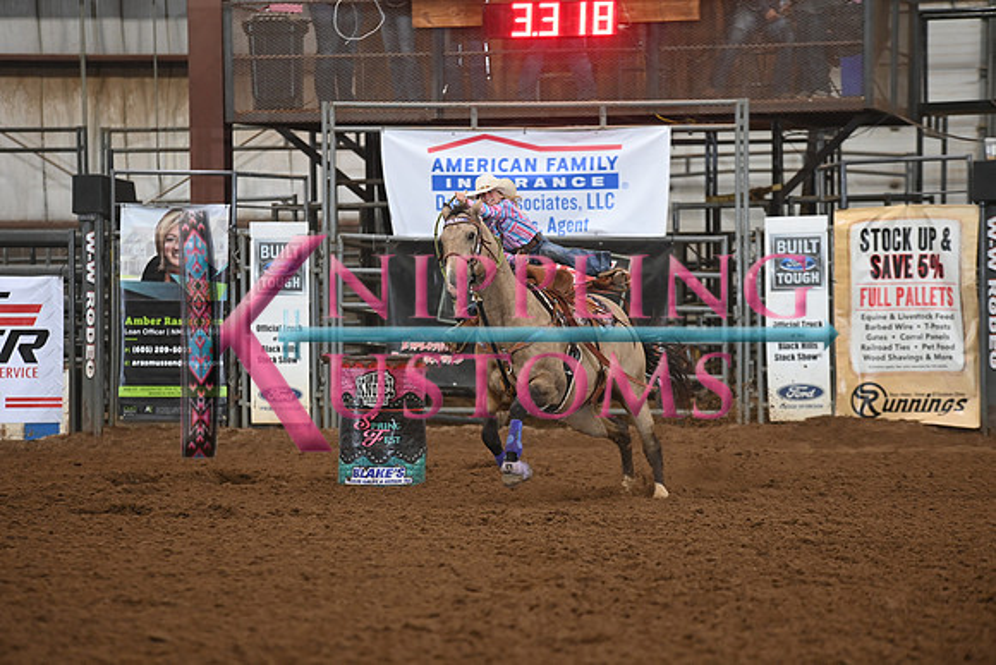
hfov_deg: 10.3
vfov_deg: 6.9
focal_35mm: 200
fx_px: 5534
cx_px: 498
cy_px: 332
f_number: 4
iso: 2500
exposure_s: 1/250
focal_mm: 200
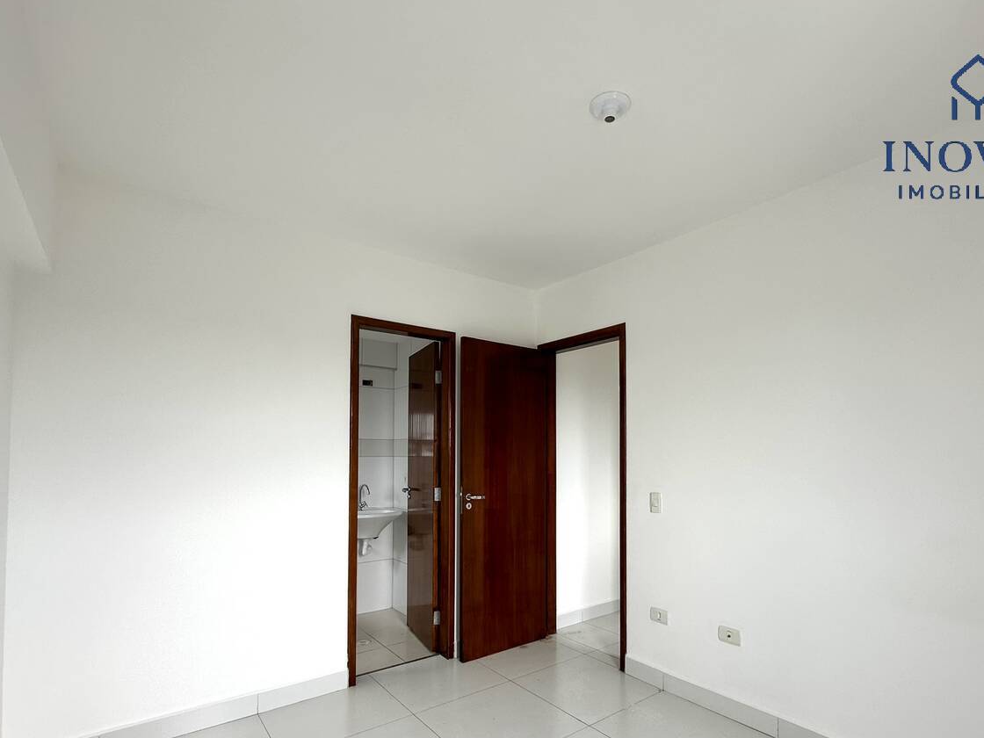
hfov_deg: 87.7
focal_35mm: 18
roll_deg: -0.8
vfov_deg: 70.9
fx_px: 512
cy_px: 439
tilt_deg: +0.9
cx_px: 513
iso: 50
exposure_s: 1/99
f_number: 2.2
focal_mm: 2.22
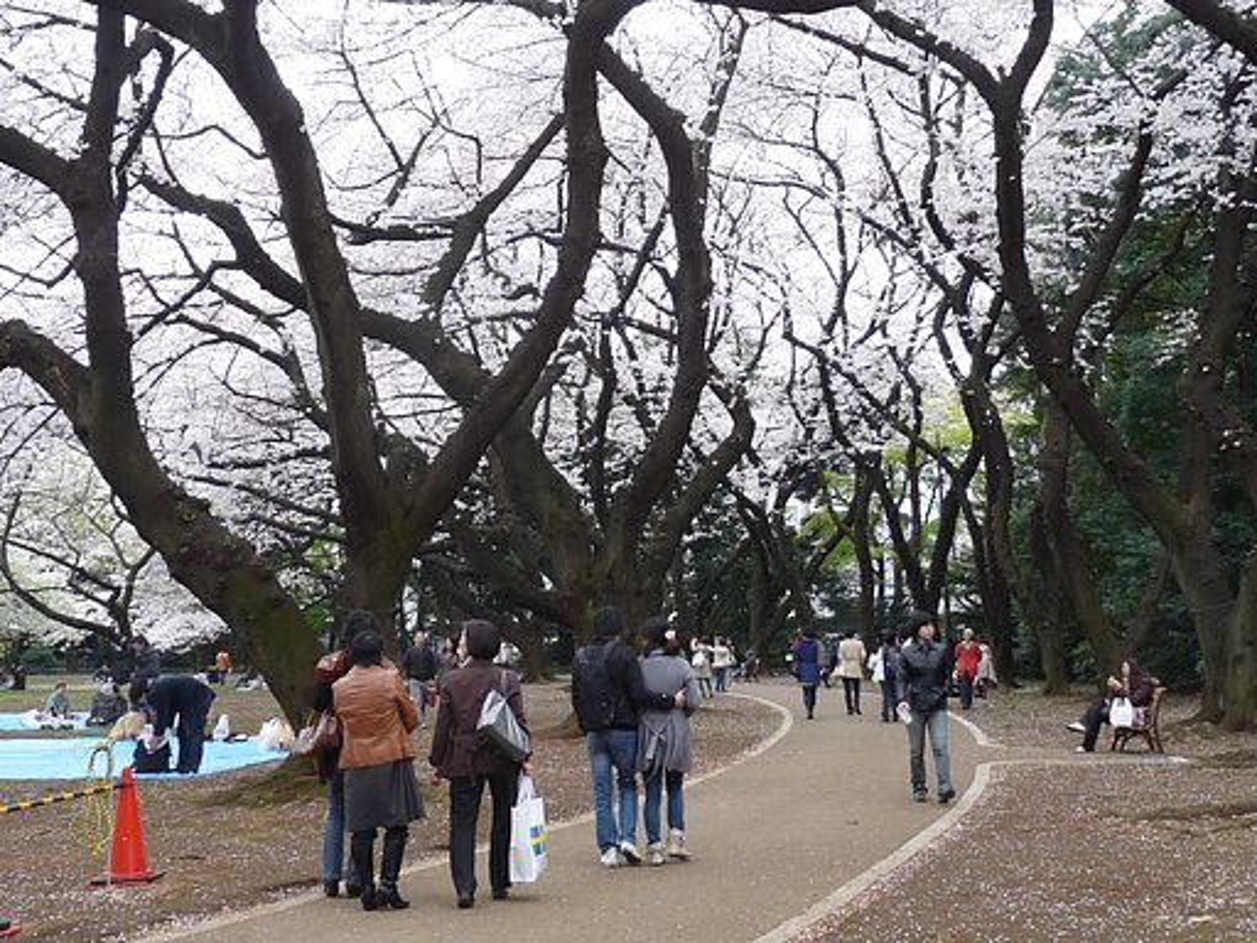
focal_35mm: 49
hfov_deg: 38.9
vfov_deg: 29.7
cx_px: 628
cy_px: 472
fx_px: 1779
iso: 100
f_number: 2.8
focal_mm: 4.8
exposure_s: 1/60
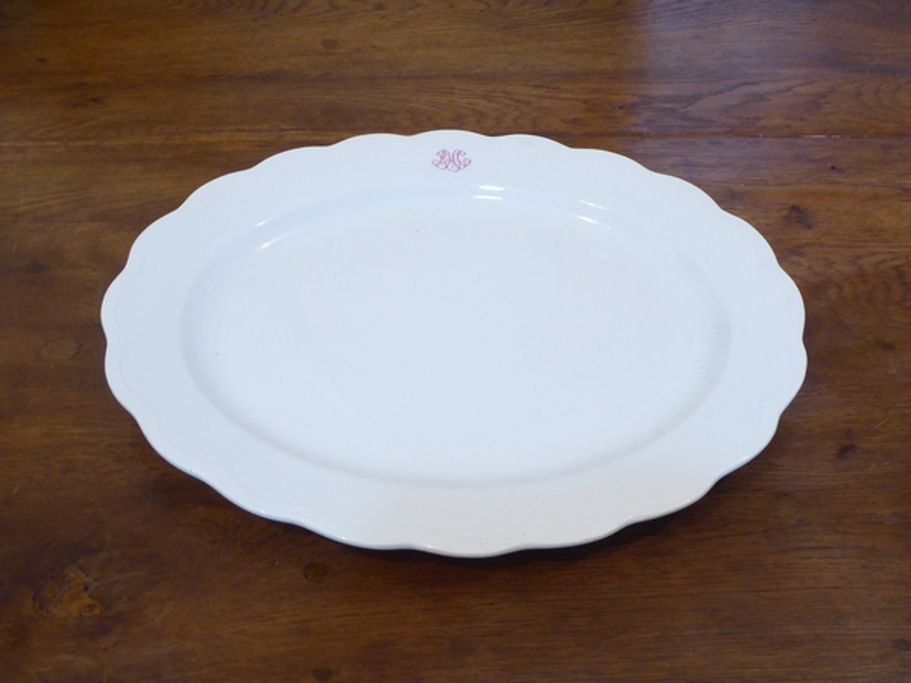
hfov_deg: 44.8
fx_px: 1105
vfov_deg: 34.3
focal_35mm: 42
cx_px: 456
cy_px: 342
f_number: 3.8
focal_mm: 7.2
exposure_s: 1/15
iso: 400
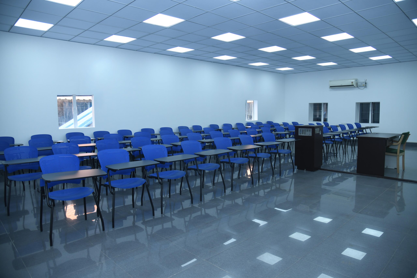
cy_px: 139
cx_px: 208
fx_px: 278
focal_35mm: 24
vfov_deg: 53.1
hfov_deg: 73.7
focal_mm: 24
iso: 400
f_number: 4
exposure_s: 1/200
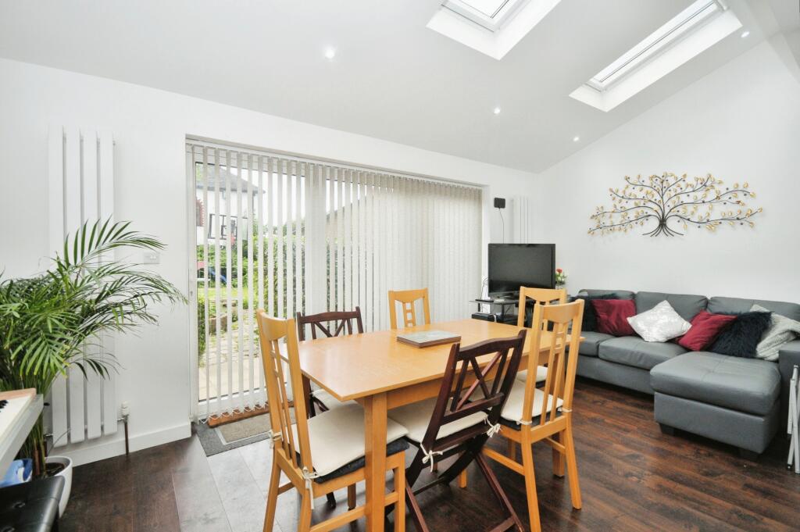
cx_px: 400
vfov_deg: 72.0
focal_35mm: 16
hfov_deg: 95.0
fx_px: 366
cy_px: 266
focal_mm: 11
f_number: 6.3
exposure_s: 1/160
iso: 500
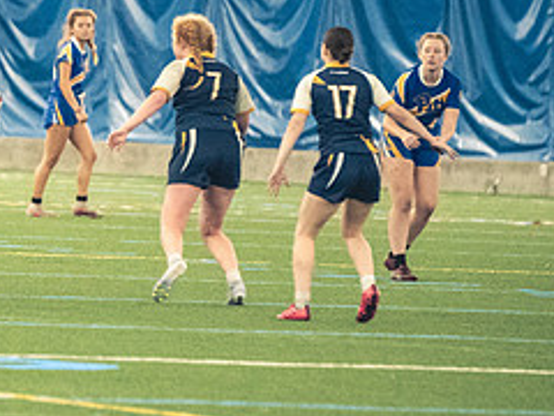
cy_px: 224
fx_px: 11139
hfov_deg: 2.8
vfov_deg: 2.1
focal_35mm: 696
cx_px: -9
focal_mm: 200
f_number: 2.8
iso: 12800
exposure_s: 1/500
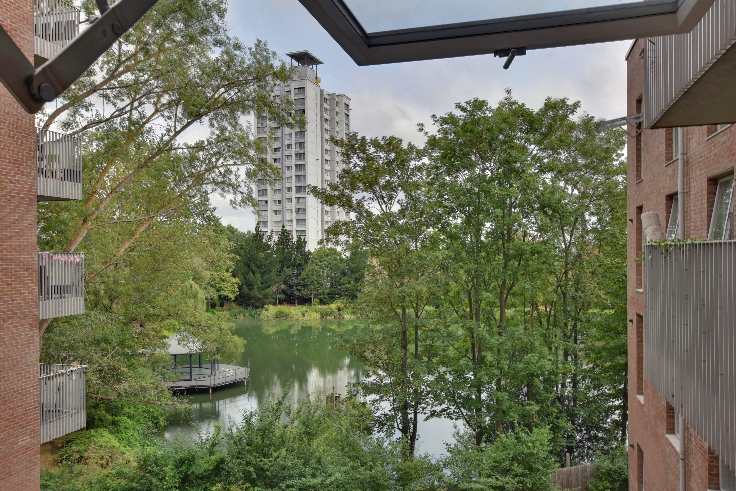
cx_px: 372
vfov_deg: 46.4
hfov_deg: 65.5
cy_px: 254
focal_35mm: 28
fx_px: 572
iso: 800
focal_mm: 18
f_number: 13
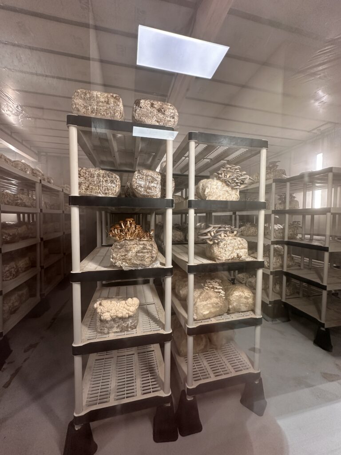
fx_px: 184
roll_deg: -0.4
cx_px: 170
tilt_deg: -3.1
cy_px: 228
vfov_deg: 102.1
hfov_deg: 85.7
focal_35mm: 14
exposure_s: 1/60
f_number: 2.2
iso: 200
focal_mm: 2.22
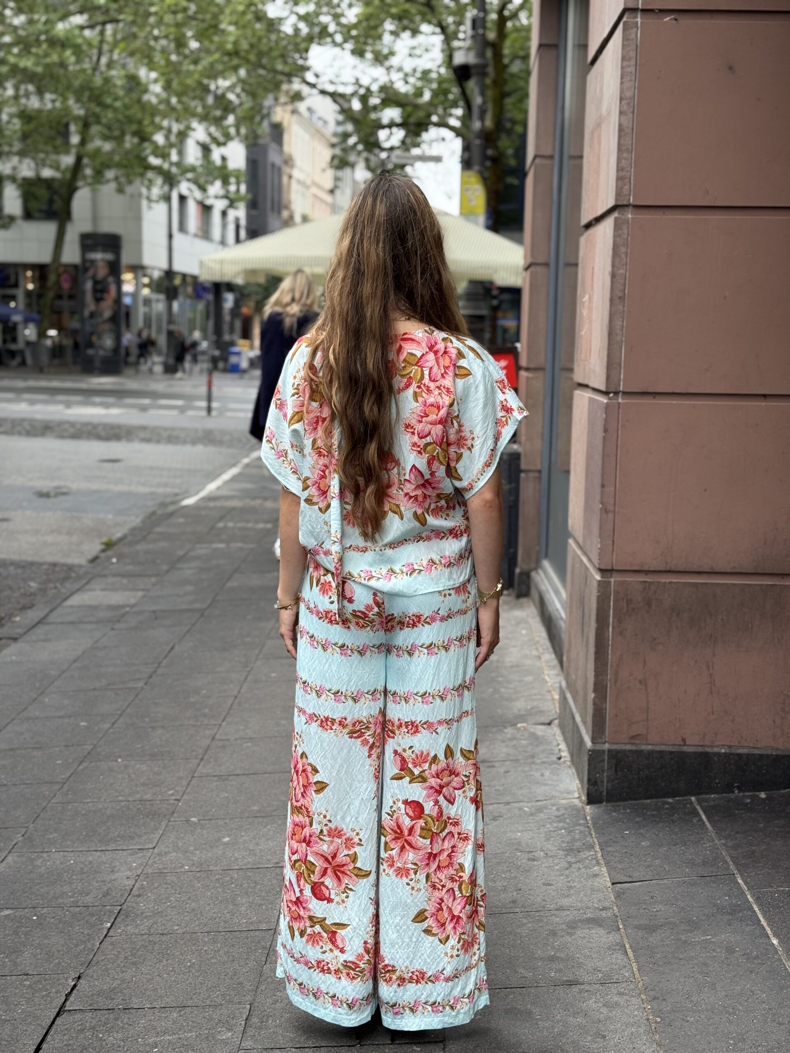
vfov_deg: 39.7
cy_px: 526
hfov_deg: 30.3
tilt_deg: -5.8
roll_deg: -1.1
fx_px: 1461
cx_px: 395
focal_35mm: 48
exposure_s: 1/121
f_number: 1.78
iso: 64
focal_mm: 6.76
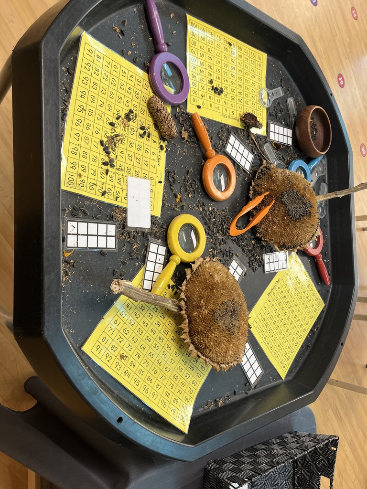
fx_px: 368
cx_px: 184
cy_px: 244
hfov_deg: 53.1
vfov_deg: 67.3
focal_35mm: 26
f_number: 1.6
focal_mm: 5.1
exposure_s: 1/60
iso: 64
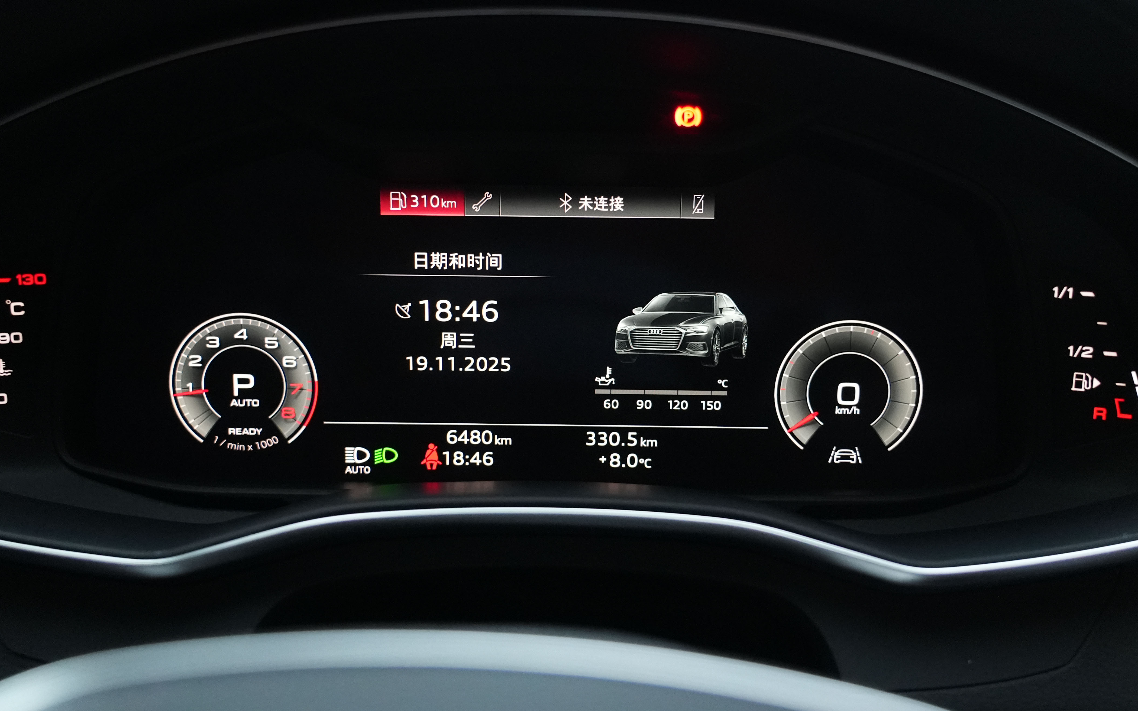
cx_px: 565
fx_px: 1085
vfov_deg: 36.3
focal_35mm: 35
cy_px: 332
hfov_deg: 55.3
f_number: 4
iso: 12800
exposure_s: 1/125
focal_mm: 34
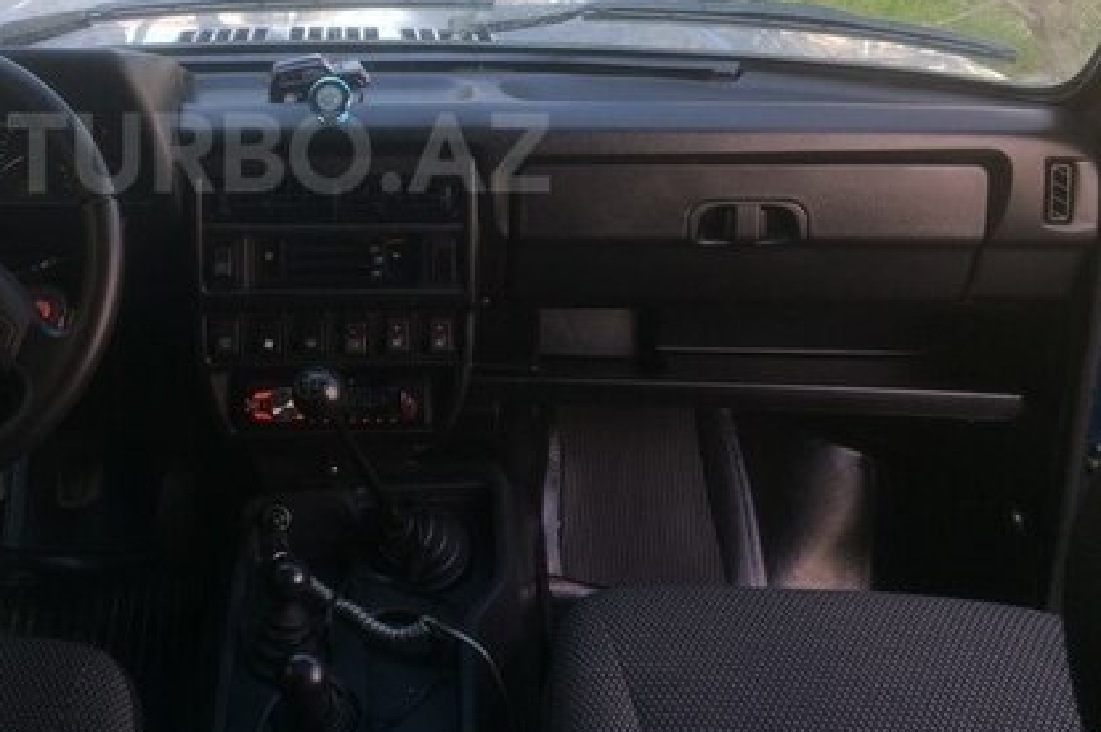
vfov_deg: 27.5
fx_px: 1467
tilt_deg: -16.6
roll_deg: +1.4
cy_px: 152
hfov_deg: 40.0
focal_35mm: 48
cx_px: 279
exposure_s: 1/100
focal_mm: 4.15
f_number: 2.2
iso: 40
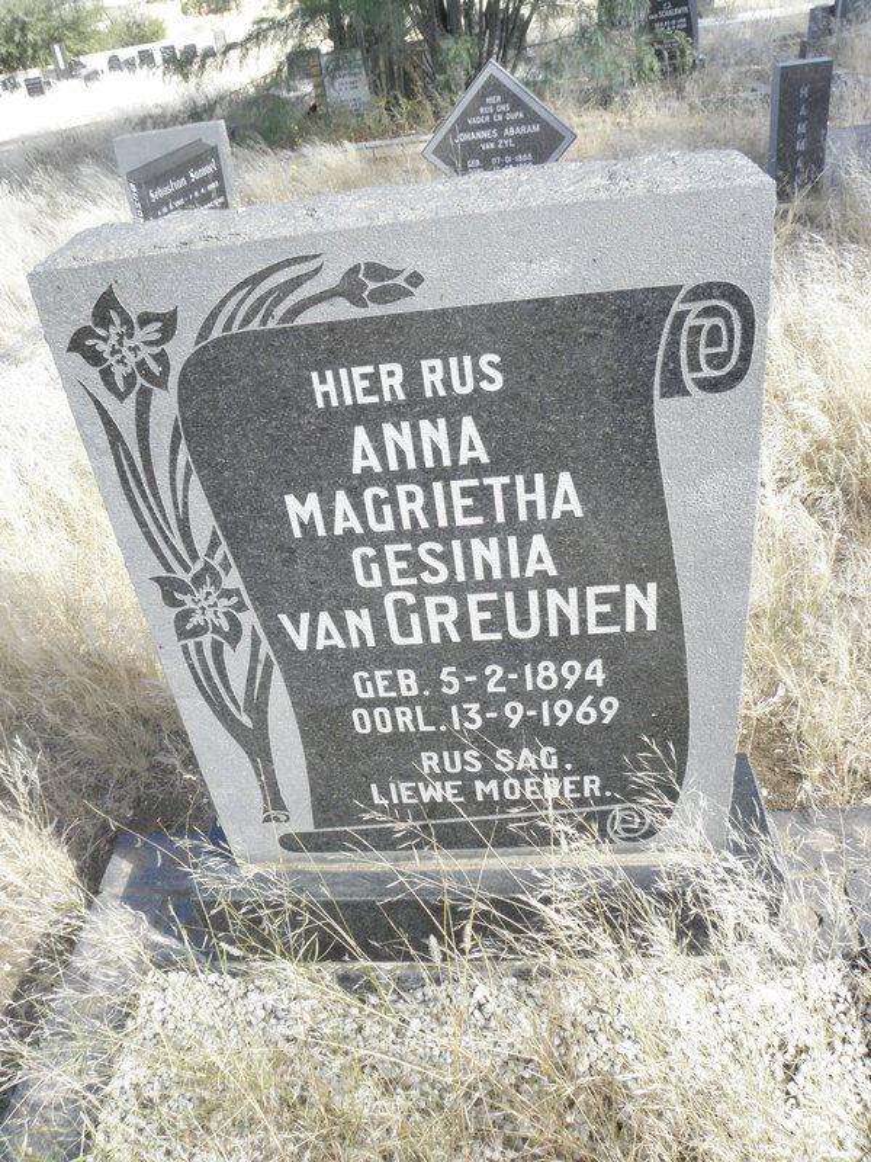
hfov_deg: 53.1
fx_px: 872
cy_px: 581
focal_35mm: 26
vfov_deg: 67.3
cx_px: 436
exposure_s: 1/200
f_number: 6.3
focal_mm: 4.6
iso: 200
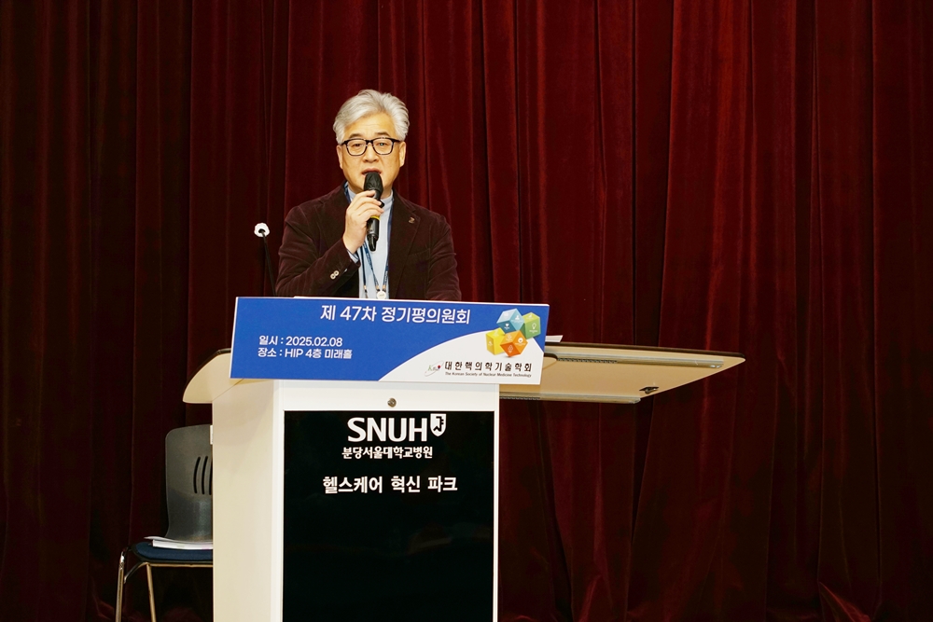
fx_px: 2203
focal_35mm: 85
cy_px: 311
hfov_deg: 23.9
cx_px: 466
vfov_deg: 16.1
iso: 400
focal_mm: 85
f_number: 6.3
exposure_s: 1/80
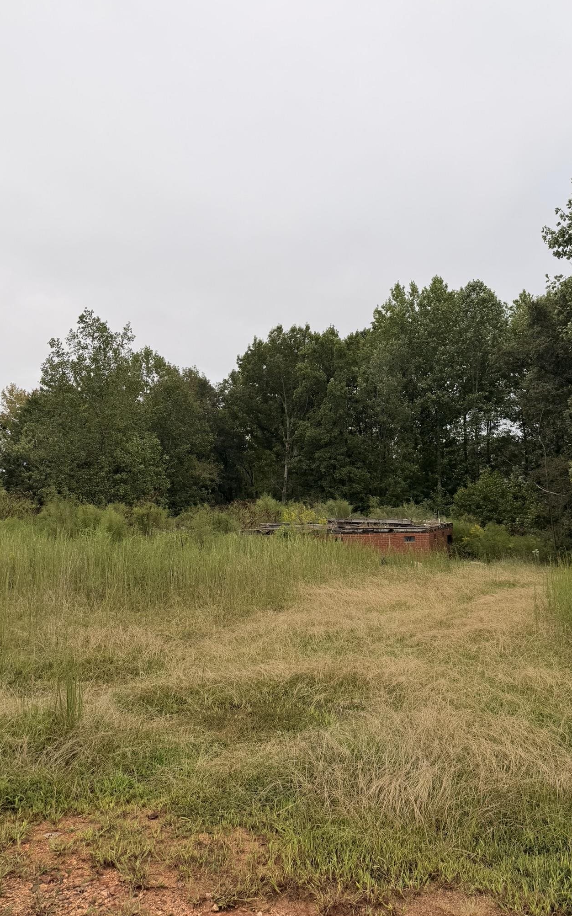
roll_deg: +1.9
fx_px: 649
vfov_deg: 70.4
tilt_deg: +3.4
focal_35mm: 26
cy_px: 450
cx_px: 343
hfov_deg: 47.3
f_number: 1.78
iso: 80
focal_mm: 6.76
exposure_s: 1/2703
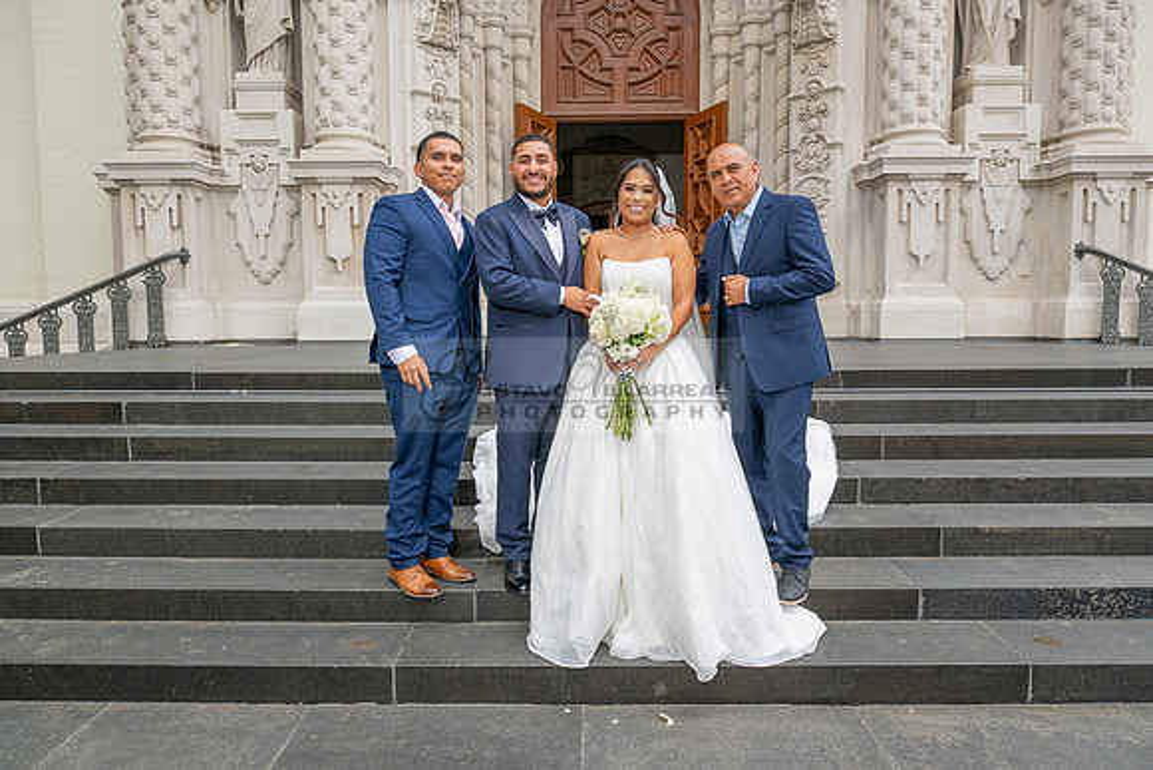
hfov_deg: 69.4
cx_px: 576
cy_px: 385
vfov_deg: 49.6
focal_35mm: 26
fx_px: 833
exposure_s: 1/200
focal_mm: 26
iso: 200
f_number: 8
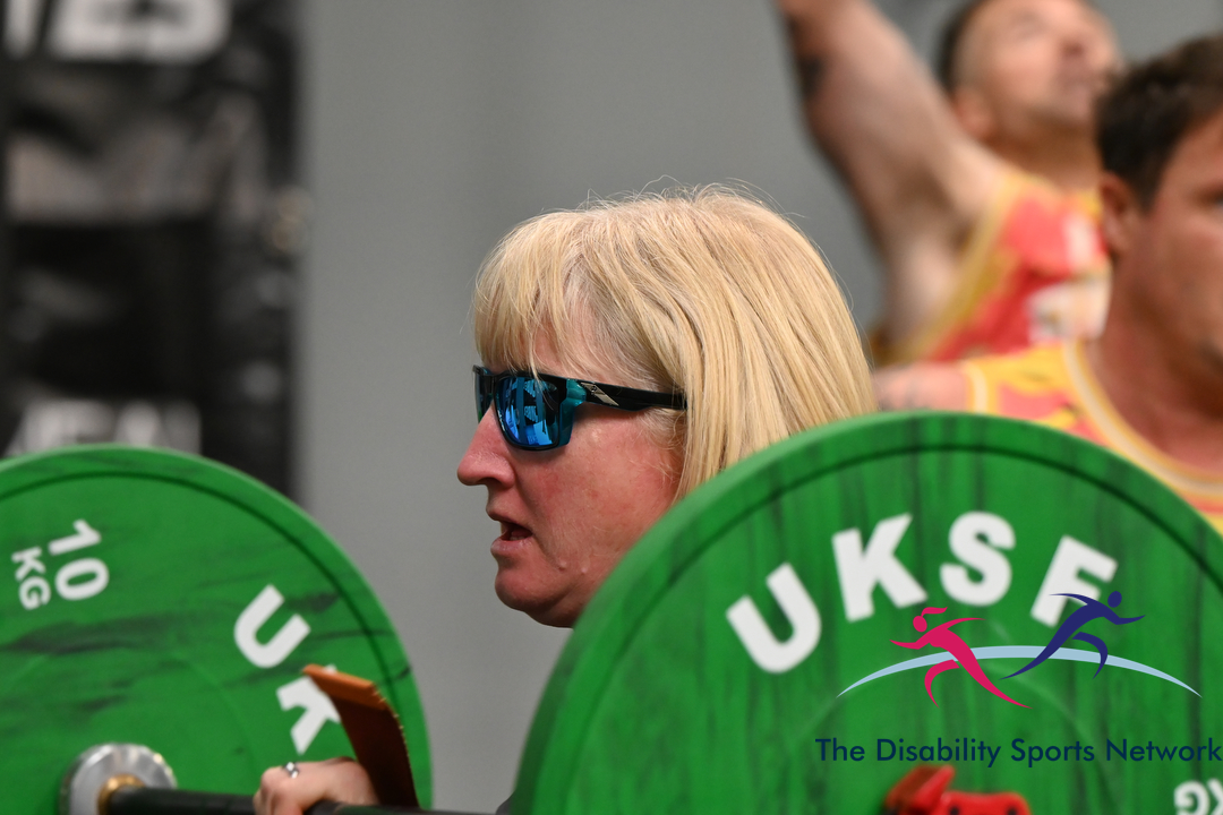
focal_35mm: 270
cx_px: 612
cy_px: 408
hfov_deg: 7.6
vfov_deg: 5.1
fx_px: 9172
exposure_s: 1/400
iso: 2000
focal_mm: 180
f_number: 4.5
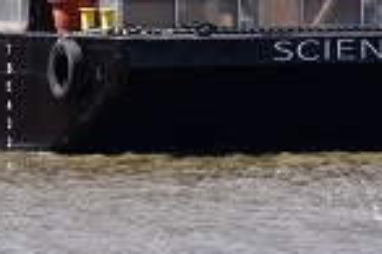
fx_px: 5512
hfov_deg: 4.0
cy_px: -224
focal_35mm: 520
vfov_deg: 2.6
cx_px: 110
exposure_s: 1/320
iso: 80
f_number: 5.6
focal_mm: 95
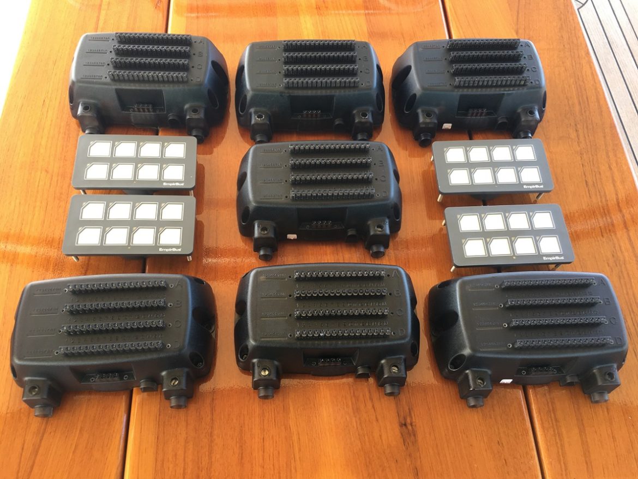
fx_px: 535
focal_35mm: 29
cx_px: 319
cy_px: 240
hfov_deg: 61.6
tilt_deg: -60.9
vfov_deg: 48.2
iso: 25
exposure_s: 1/60
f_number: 2.2
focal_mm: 4.15
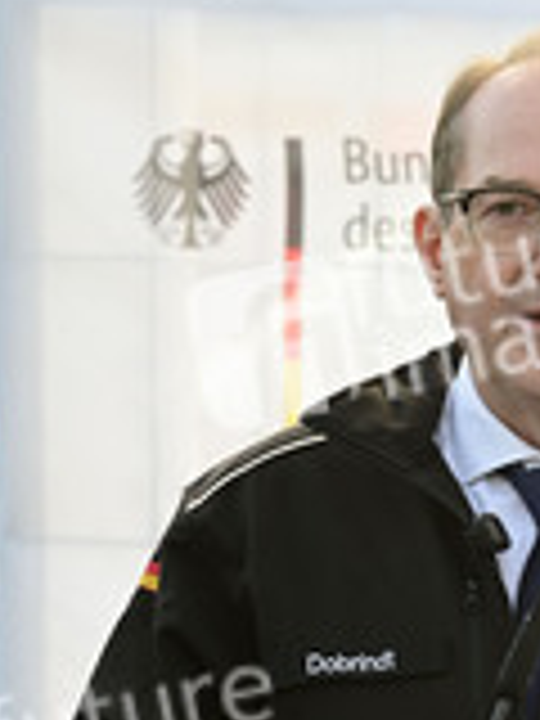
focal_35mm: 360
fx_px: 7488
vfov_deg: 5.5
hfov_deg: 4.1
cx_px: 549
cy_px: 549
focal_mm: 150
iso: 640
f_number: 5.6
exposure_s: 1/160
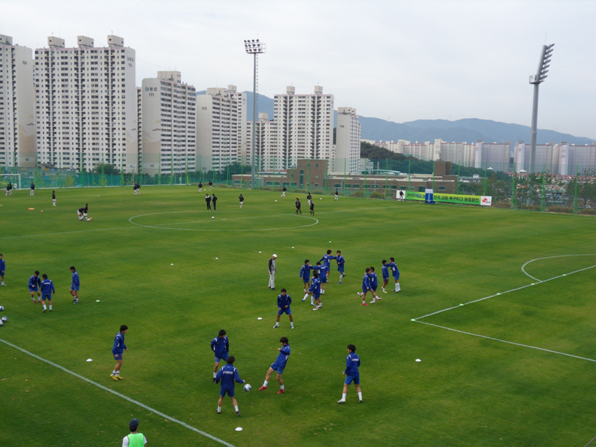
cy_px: 224
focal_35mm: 45
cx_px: 298
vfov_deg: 32.2
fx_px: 775
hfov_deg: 42.1
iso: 80
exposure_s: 1/350
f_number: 4.2
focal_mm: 7.9
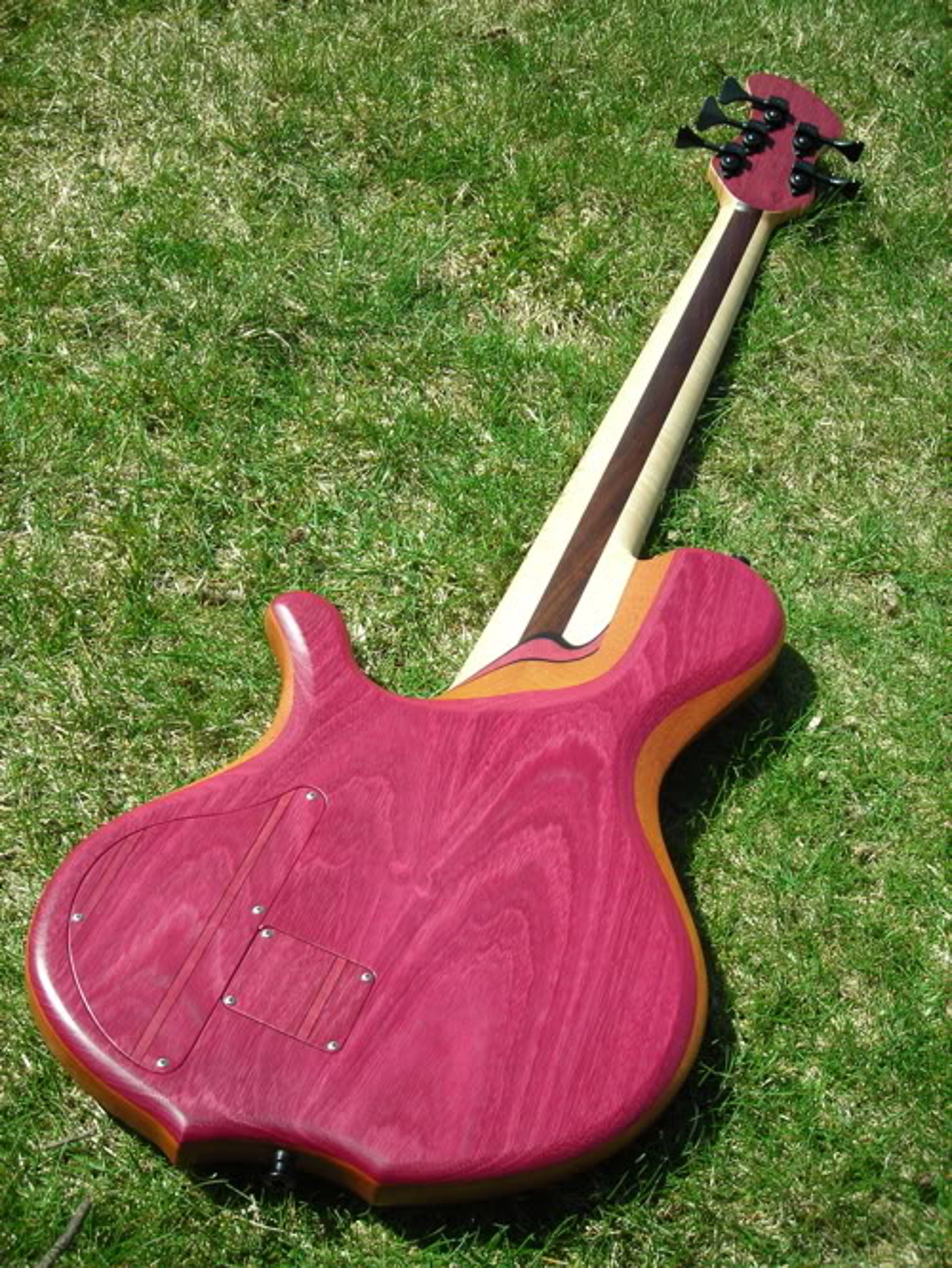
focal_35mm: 47
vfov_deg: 40.4
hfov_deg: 30.9
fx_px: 1722
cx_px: 476
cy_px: 634
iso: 50
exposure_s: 1/118
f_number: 6.9
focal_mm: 7.8
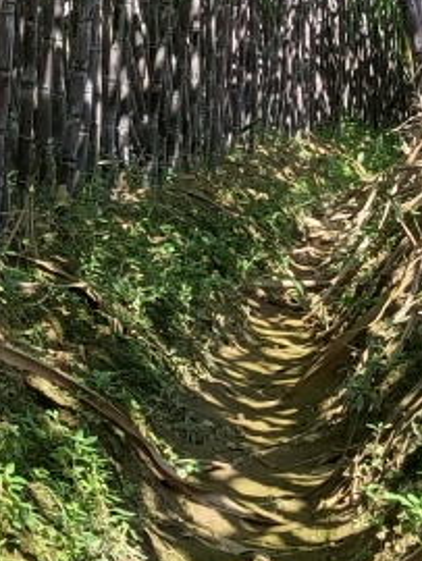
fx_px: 2434
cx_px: -270
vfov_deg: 12.8
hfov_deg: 9.5
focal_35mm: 150
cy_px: -134
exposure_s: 1/189
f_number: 1.79
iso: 100
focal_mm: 4.71
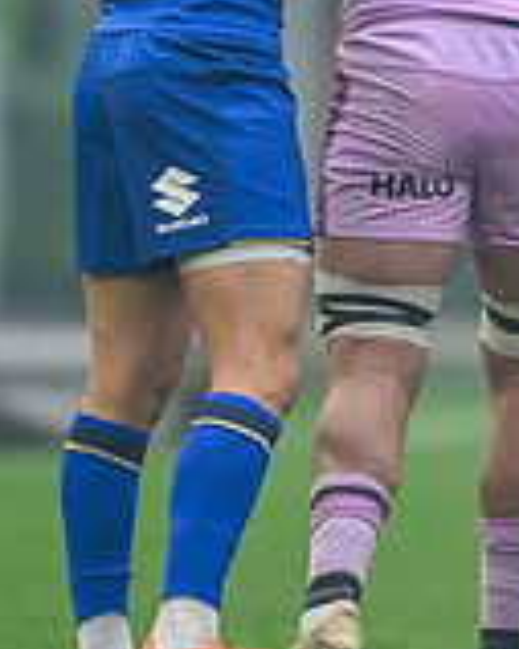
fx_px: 46798
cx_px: 936
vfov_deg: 0.8
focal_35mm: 2435
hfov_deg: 0.6
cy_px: 81
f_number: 4
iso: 2500
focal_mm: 560
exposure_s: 1/3200
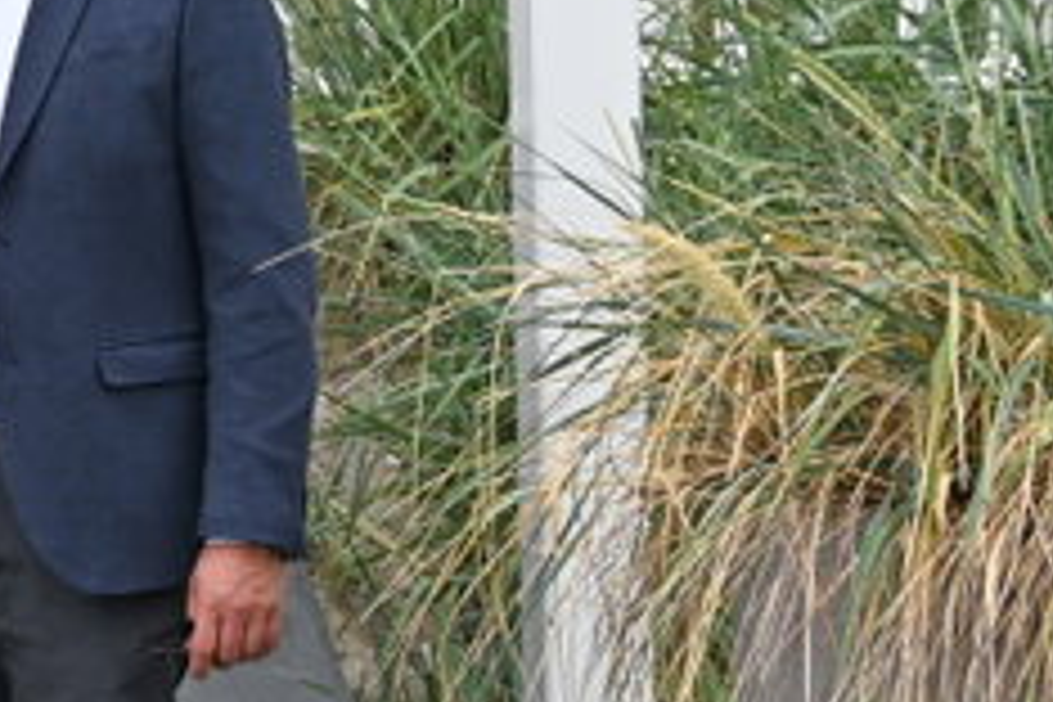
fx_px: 4797
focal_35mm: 164
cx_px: -630
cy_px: -209
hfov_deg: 11.9
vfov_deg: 8.3
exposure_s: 1/250
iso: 100
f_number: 5.6
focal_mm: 30
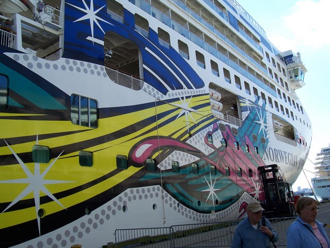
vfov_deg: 41.8
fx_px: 324
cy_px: 124
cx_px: 165
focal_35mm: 34
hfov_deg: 54.0
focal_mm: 5.6
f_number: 5.6
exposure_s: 1/250
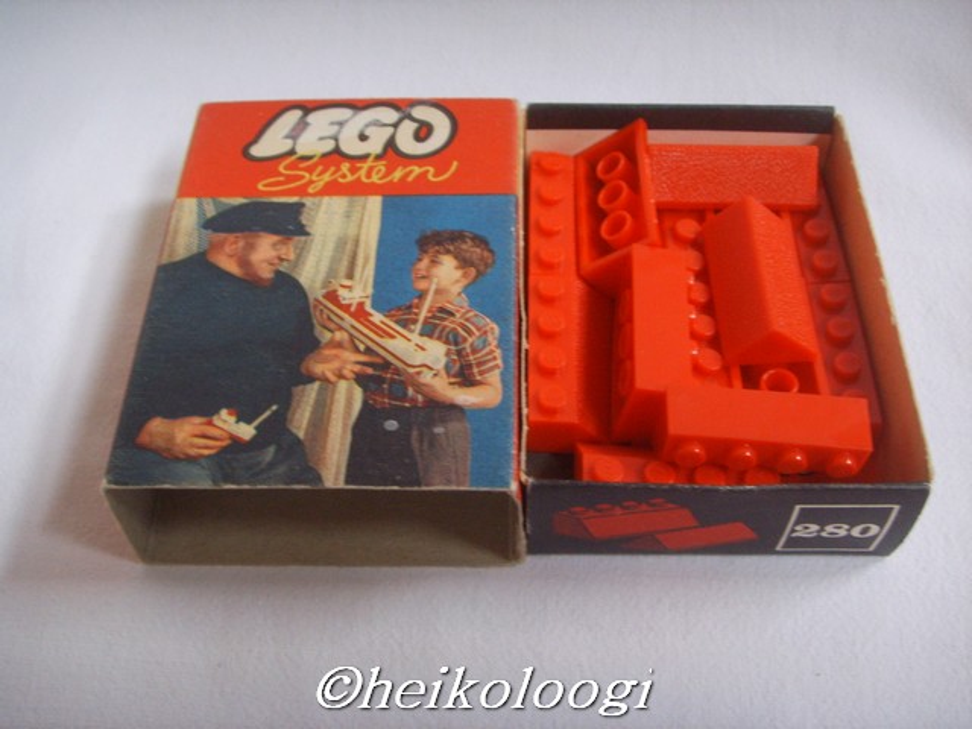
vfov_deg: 36.8
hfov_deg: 47.9
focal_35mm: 39
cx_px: 486
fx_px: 1095
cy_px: 364
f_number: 3.5
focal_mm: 6.6
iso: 152
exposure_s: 1/20
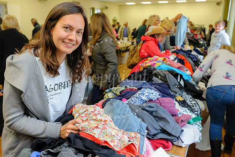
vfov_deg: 42.3
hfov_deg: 60.2
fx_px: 202
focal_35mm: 31
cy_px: 72
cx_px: 109
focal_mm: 28
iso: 800
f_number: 4.8
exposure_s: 1/45
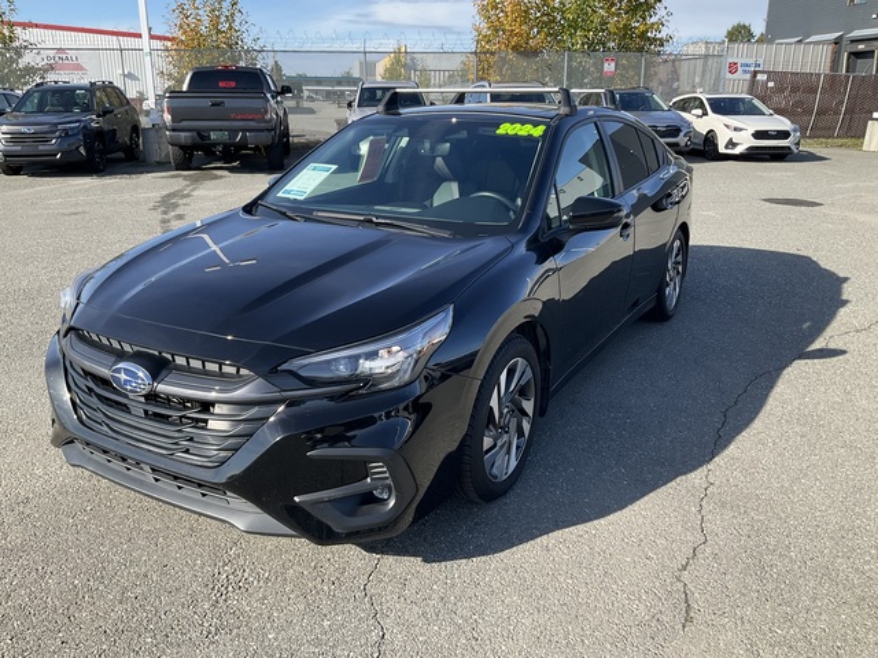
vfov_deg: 48.2
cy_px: 329
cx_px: 439
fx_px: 736
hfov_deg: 61.7
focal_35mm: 29
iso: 25
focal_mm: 3
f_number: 1.8
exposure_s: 1/666
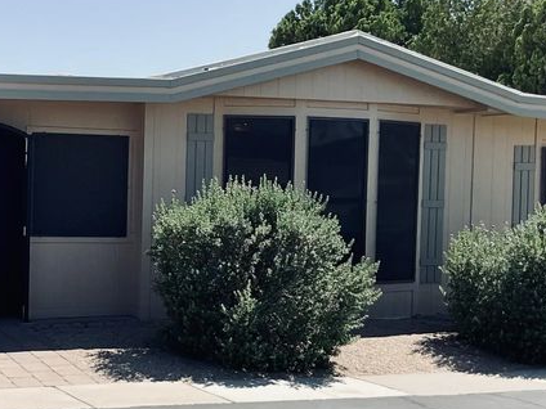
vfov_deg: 21.0
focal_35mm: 70
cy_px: 210
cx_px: 48
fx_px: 1104
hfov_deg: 26.8
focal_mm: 3
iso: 16
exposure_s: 1/1786
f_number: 1.8
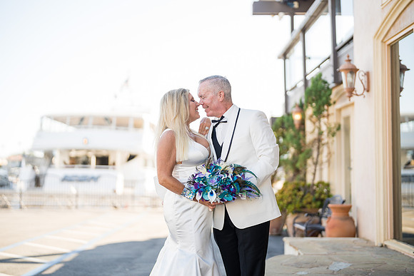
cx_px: 207
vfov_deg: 27.0
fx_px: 575
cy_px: 138
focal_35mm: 50
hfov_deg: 39.6
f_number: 1.2
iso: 125
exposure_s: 1/1600
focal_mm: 50
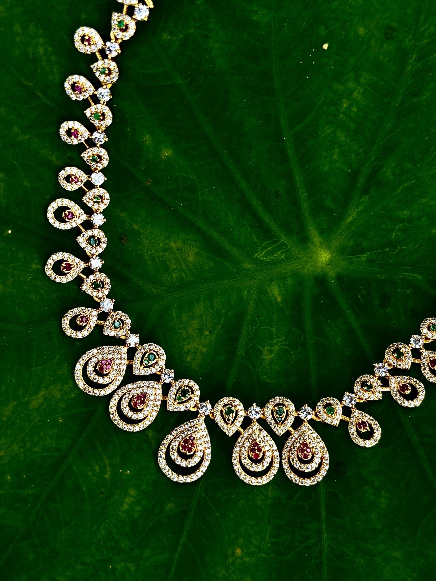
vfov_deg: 39.7
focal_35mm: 48
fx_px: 806
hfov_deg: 30.3
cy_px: 290
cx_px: 218
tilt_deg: -84.4
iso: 64
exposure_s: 1/437
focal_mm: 6.76
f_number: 1.78
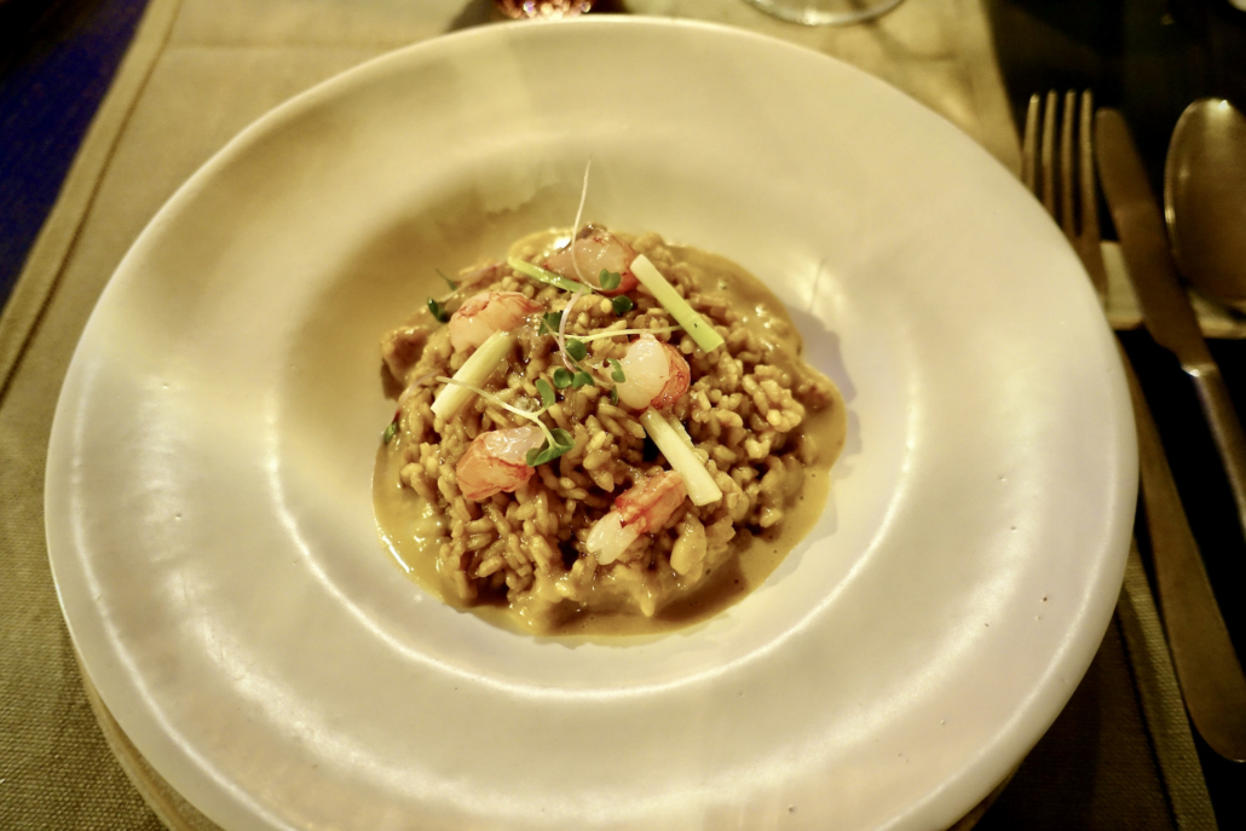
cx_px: 623
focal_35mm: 24
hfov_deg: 73.7
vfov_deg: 53.1
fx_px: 831
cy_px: 416
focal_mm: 8.8
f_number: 1.8
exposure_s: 1/25
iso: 800
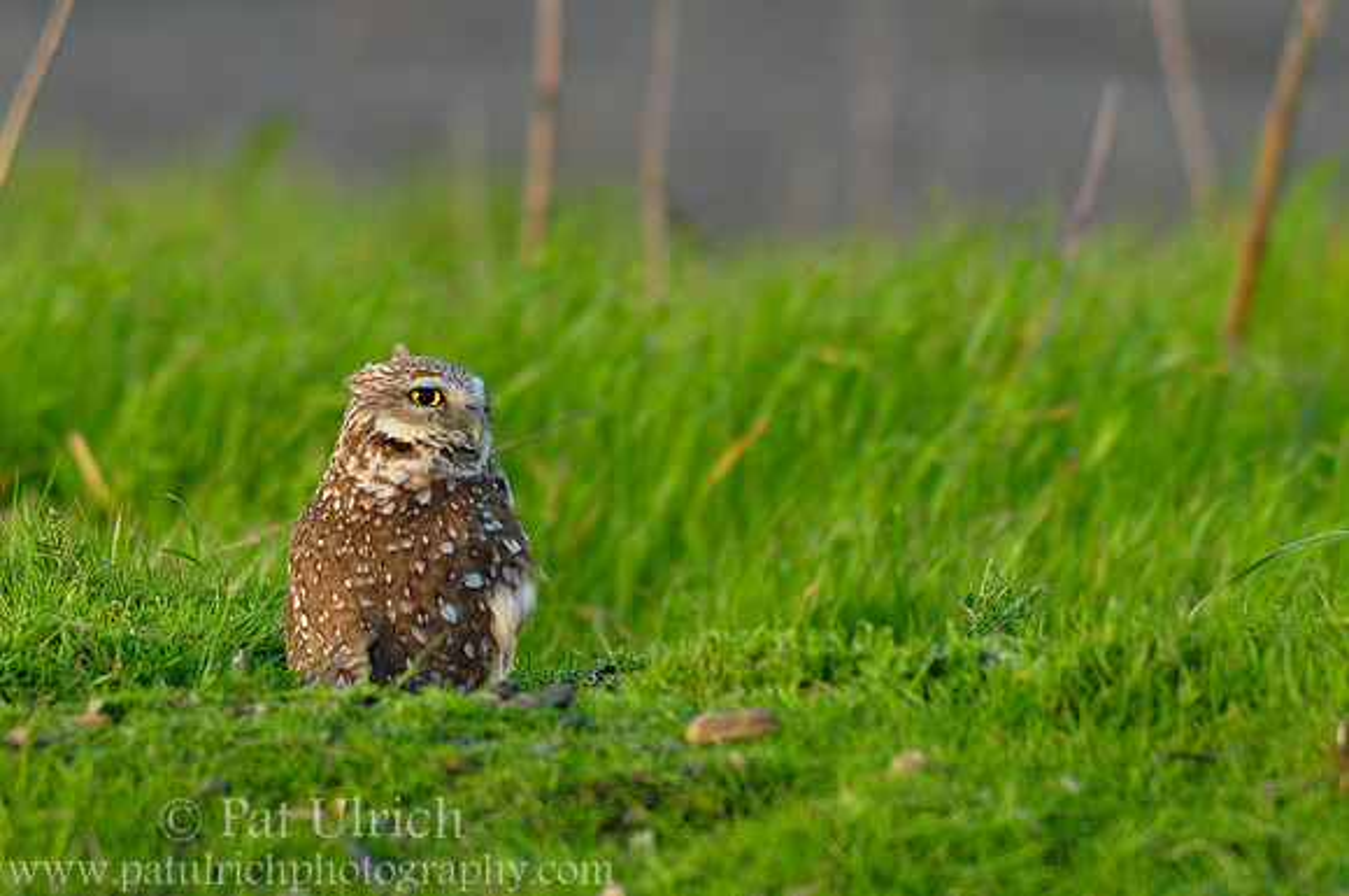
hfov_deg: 3.4
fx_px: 22452
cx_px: 674
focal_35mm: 600
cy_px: 448
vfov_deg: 2.3
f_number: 8
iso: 400
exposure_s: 1/125
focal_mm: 400
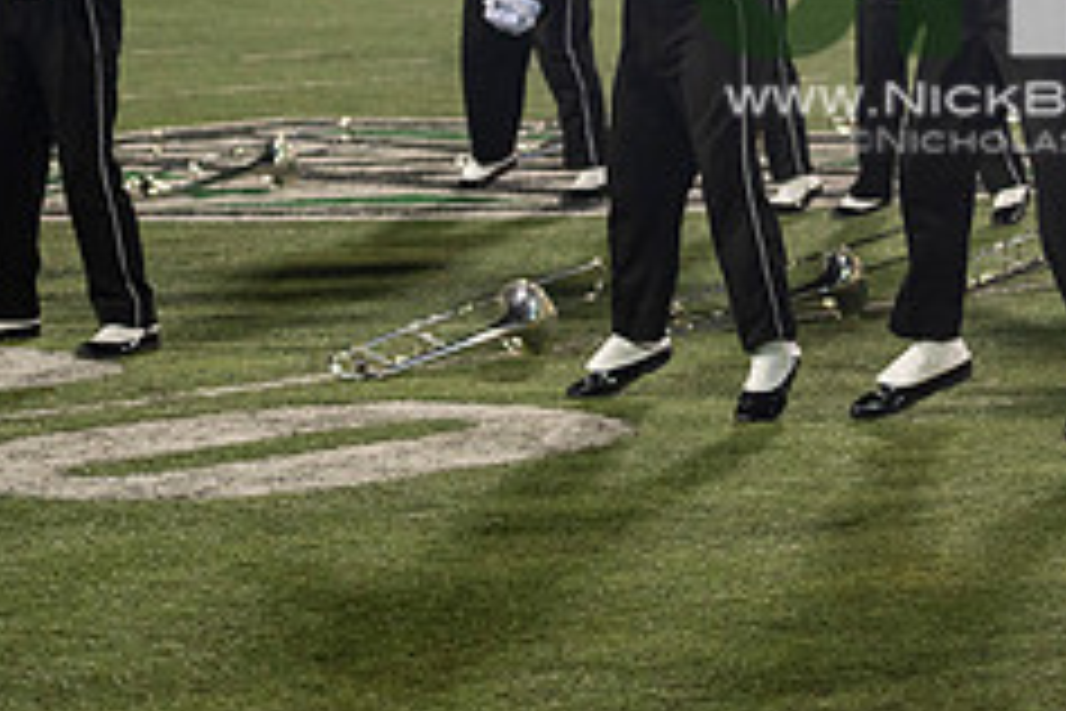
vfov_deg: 8.0
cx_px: 1035
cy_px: -63
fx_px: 5063
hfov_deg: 11.9
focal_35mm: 171
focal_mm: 70
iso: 1000
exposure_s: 1/500
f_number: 2.8
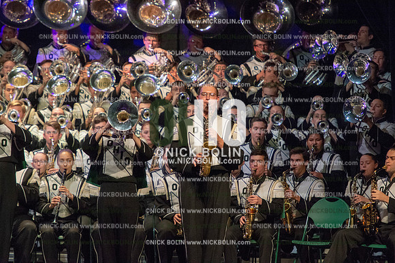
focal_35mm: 270
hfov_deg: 7.6
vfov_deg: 5.1
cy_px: 132
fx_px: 2961
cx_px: 198
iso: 8000
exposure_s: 1/400
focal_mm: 270
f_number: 5.6
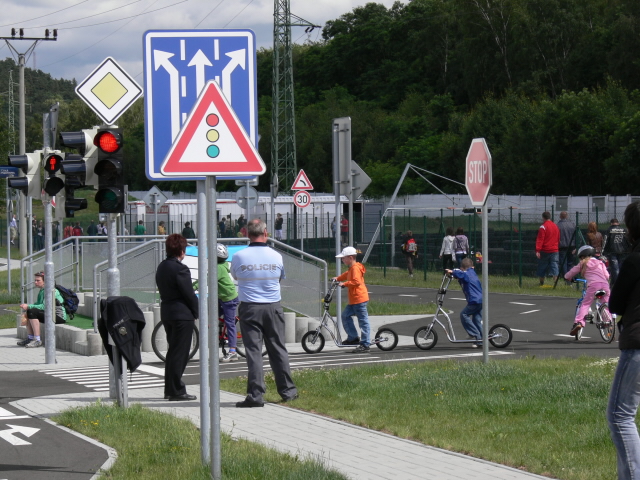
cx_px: 320
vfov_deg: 13.5
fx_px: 2034
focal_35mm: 110
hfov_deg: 17.9
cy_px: 240
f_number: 5.6
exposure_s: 1/400
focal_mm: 23.3
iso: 80
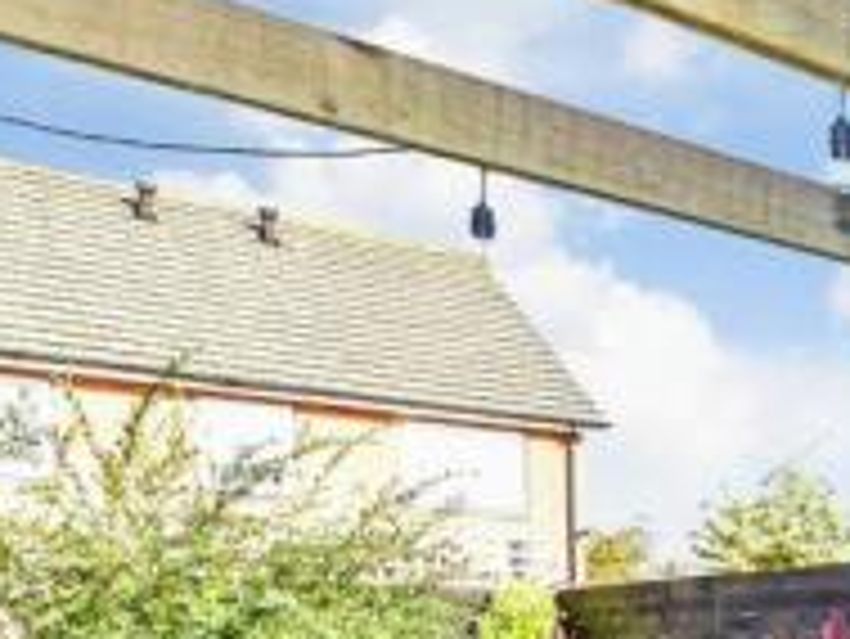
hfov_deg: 26.4
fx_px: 1229
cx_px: 1306
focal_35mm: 50
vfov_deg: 26.6
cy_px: 718
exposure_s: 1/160
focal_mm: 10
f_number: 8
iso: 500
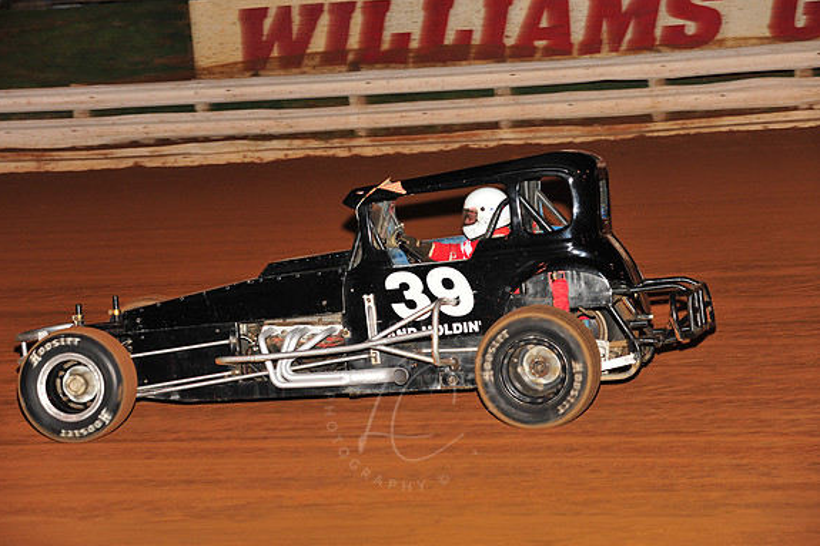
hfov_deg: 16.9
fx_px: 2755
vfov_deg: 11.3
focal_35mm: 121
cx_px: 409
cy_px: 274
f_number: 6.3
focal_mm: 120
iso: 800
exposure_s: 1/250
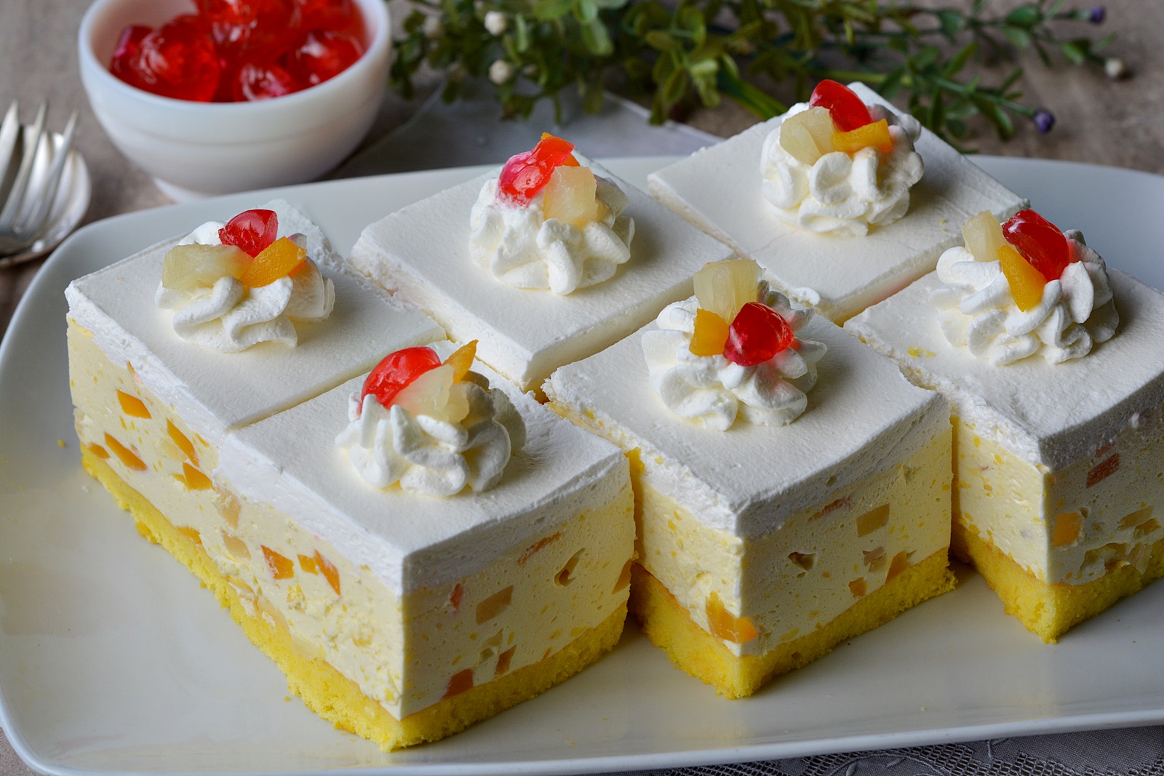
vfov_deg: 15.2
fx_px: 2910
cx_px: 582
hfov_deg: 22.6
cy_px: 388
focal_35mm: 90
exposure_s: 1/125
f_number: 8
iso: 220
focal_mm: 60
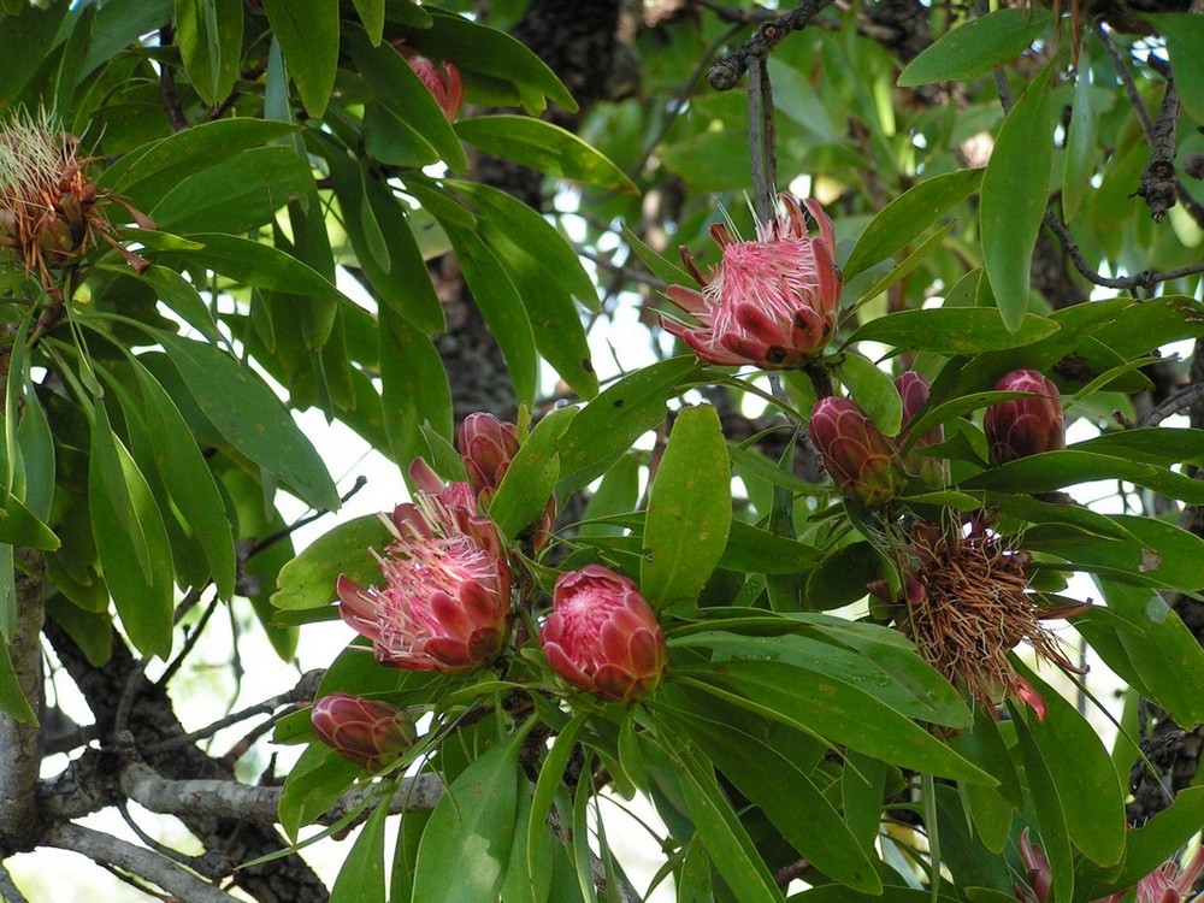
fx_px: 5182
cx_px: 602
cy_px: 452
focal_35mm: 149
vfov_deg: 10.0
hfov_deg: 13.3
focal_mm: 24.8
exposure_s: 1/200
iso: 80
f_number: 3.2
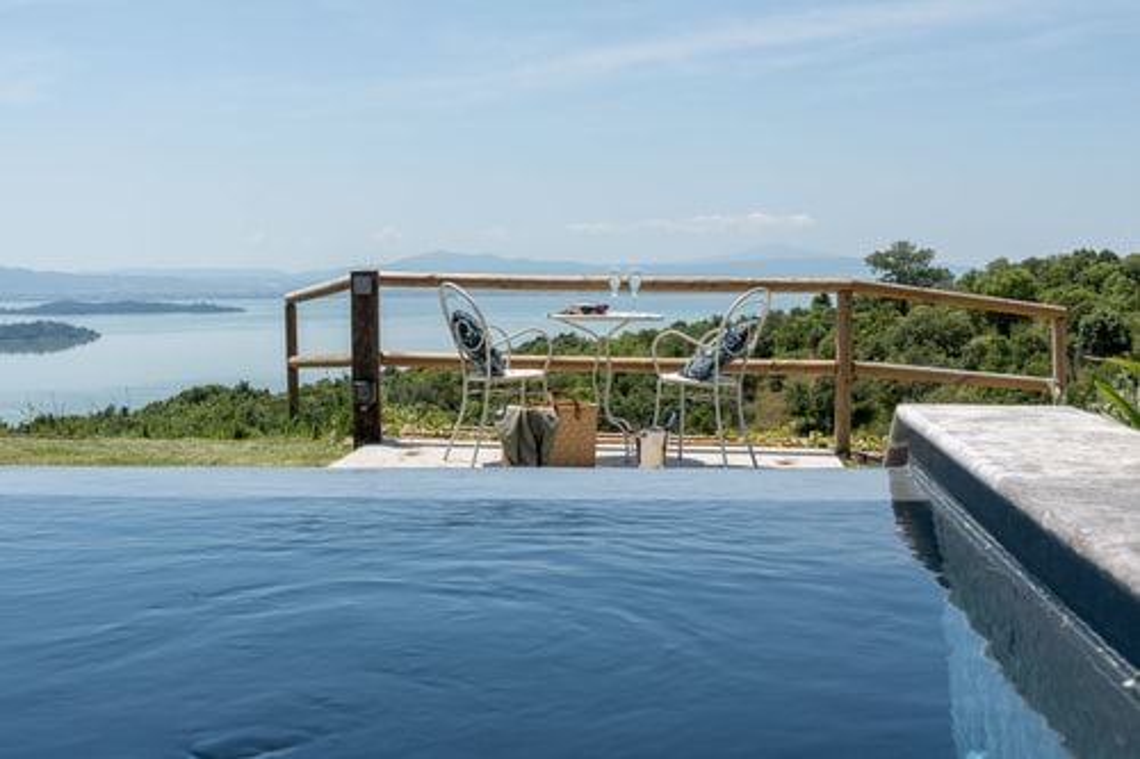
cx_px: 570
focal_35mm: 46
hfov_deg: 42.8
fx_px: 1456
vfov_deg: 29.2
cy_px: 380
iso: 100
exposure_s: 1/250
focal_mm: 31
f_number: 9
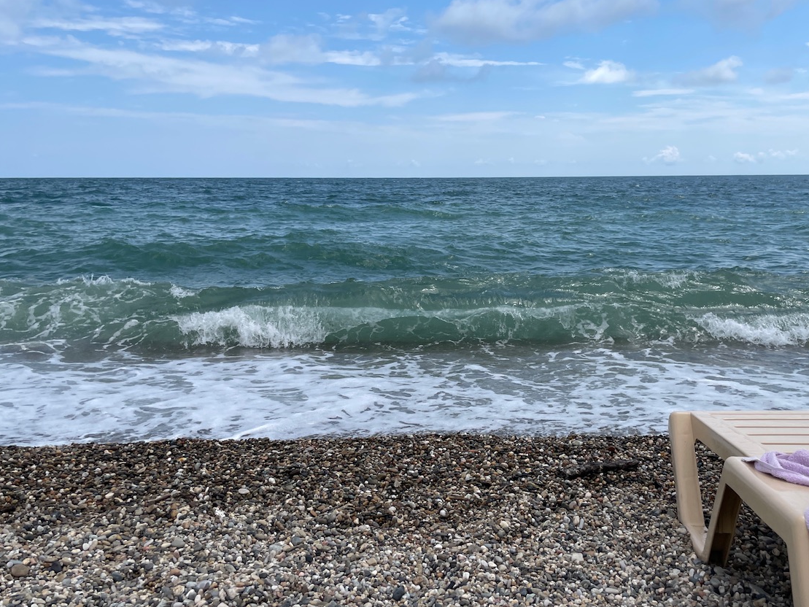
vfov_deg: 46.8
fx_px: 701
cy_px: 290
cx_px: 462
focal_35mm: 30
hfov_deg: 59.7
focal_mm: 4.2
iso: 32
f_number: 1.6
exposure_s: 1/5556
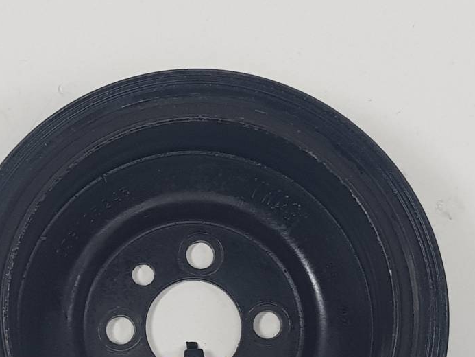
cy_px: 287
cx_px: 228
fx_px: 741
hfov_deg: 35.5
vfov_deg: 26.5
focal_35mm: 54
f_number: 1.7
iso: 40
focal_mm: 4.2
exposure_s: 1/332
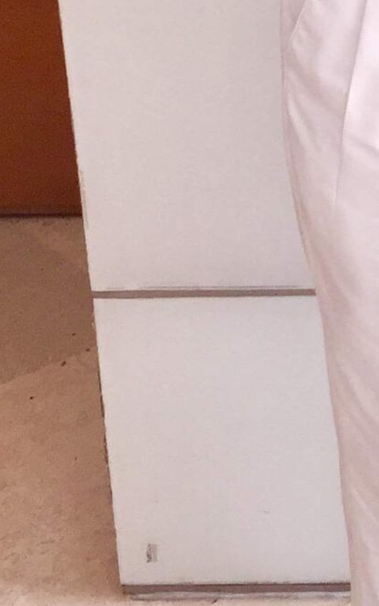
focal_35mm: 118
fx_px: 1950
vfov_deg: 16.8
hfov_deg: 10.3
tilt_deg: -16.9
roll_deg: +0.9
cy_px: -148
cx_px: 736
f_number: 2.2
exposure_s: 1/38
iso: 32
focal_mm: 4.15
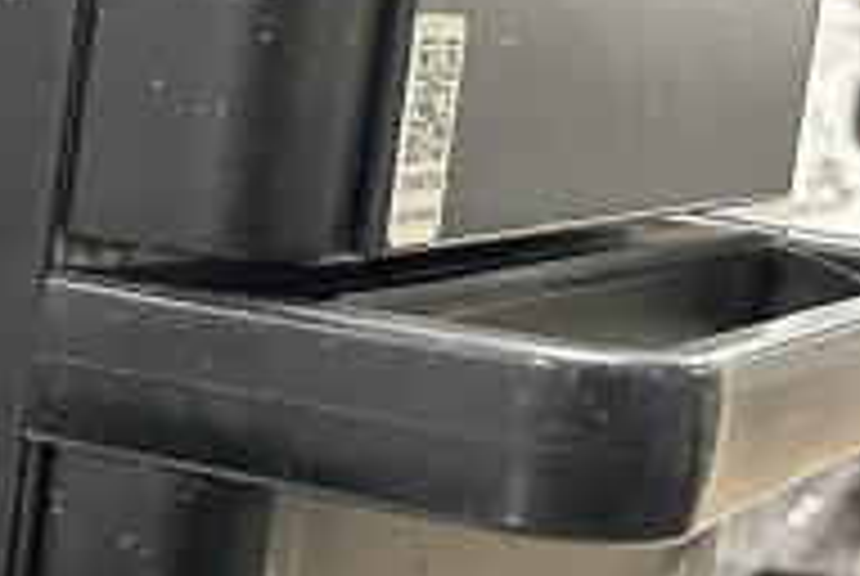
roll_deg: -4.9
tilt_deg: -11.6
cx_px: -504
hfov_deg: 17.0
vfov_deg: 12.9
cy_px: 470
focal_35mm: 106
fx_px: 2536
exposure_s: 1/40
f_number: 1.78
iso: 1000
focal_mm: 6.86
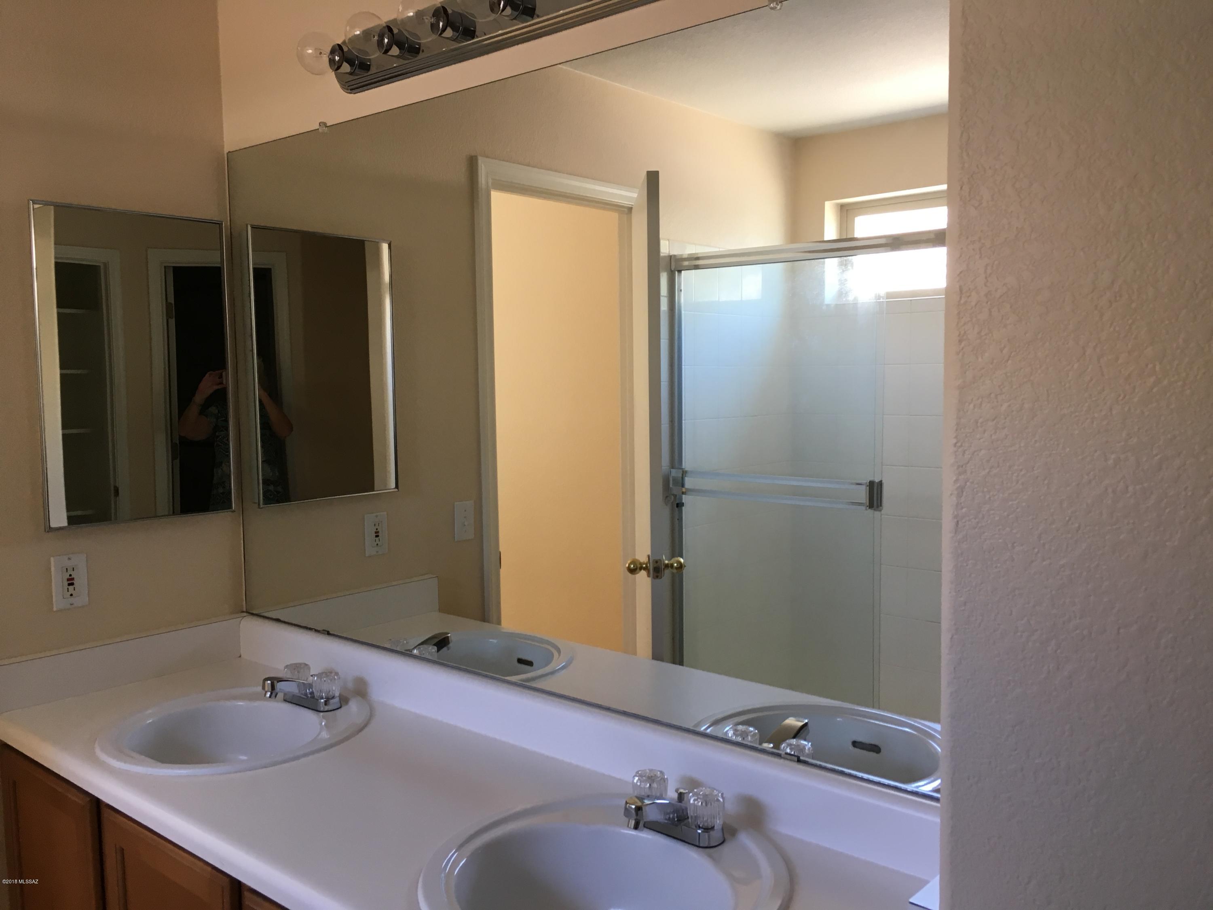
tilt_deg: -6.4
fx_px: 1016
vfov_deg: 48.2
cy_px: 455
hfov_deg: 61.7
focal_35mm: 29
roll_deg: +0.6
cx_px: 606
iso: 50
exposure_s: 1/30
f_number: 2.2
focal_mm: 4.15
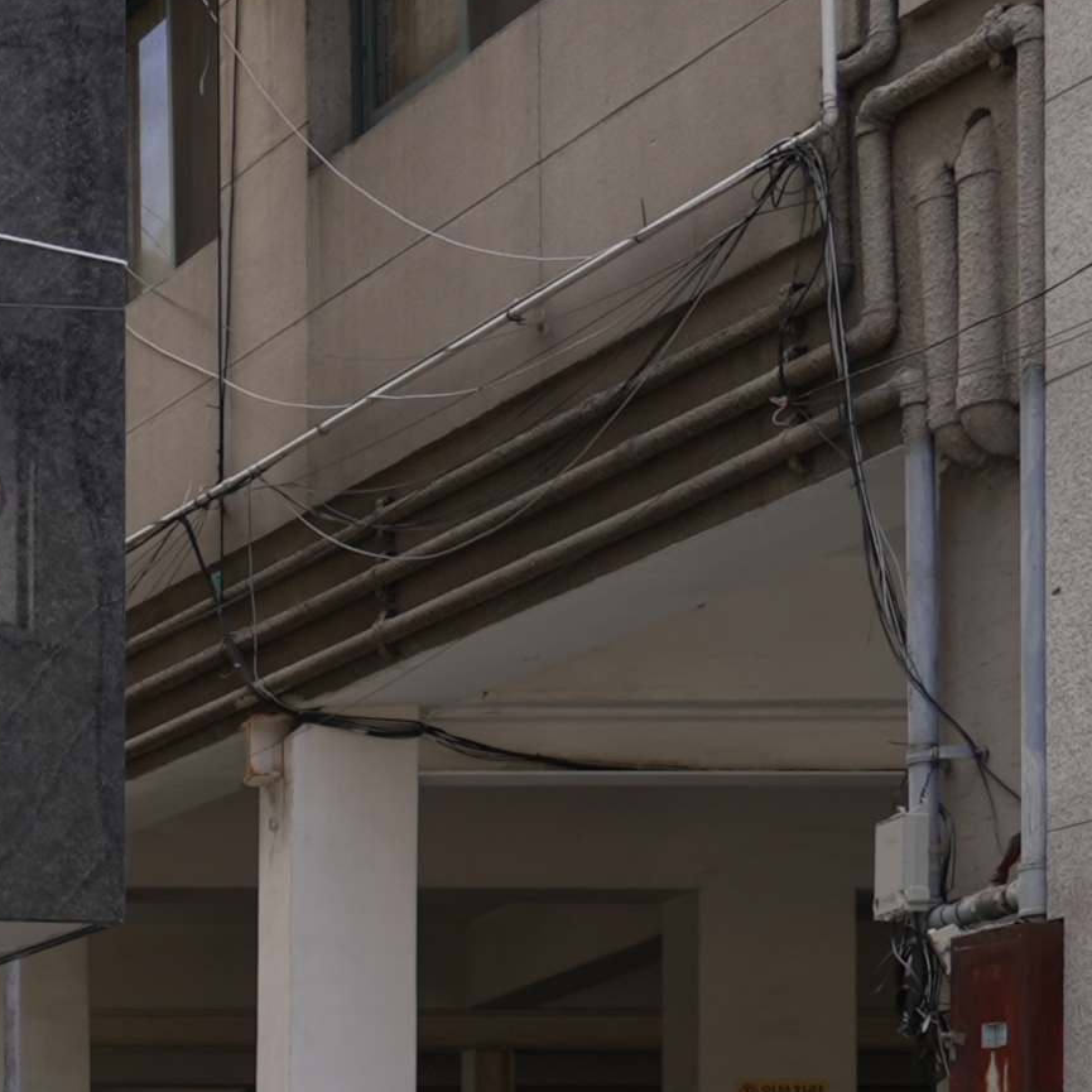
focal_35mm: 100
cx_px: -1261
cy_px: 1389
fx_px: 3569
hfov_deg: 13.9
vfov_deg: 16.5
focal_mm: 24
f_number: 5.6
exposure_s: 1/100
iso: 100
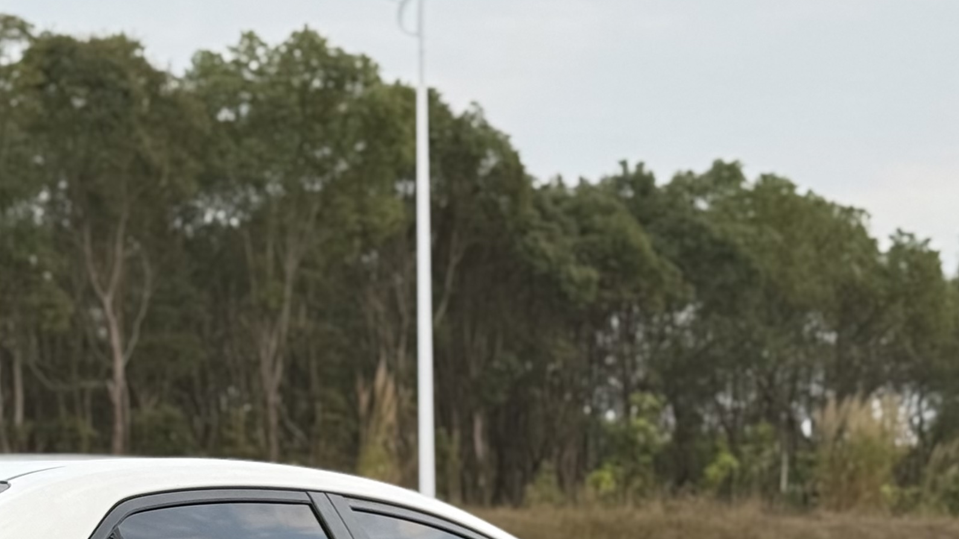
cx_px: 17
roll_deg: -0.3
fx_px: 2619
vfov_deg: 11.5
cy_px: 632
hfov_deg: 20.2
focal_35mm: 103
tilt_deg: +2.0
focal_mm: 6.76
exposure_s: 1/163
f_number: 1.78
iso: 64
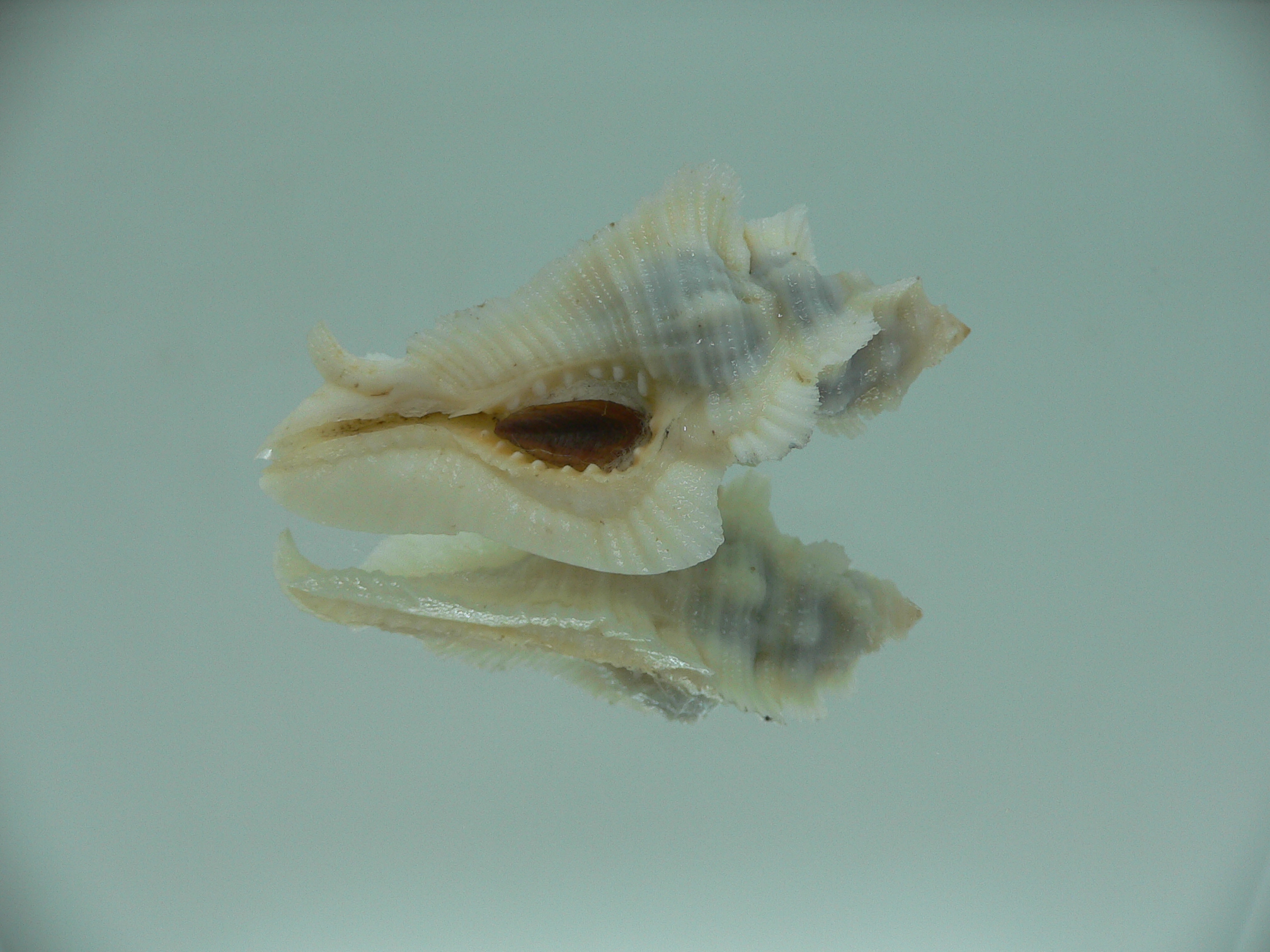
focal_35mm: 35
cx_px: 635
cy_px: 476
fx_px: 1284
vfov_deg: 40.7
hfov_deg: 52.6
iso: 80
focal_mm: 4.6
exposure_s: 1/60
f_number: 2.8
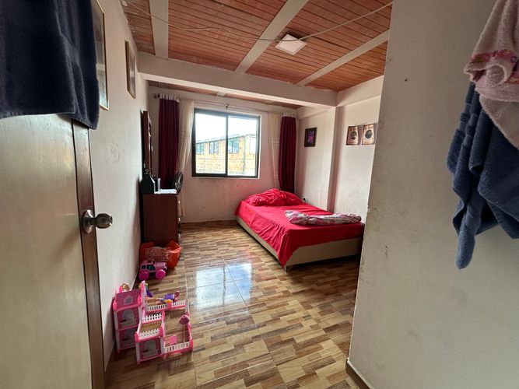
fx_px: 210
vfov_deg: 85.7
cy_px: 194
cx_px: 260
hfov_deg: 102.1
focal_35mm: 14
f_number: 2.2
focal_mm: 2.22
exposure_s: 1/99
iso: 125
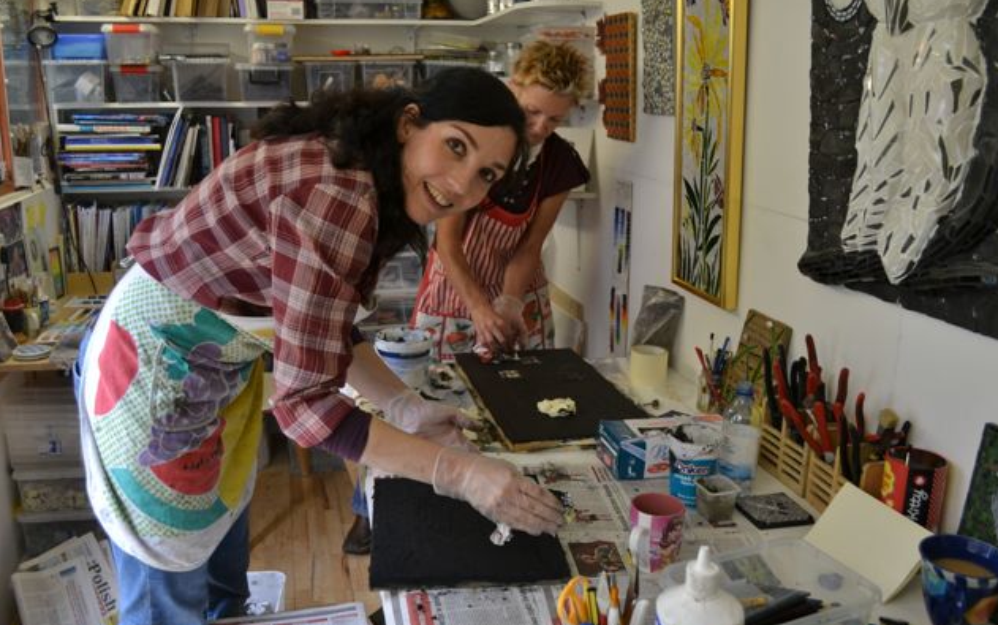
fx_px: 844
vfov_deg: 40.6
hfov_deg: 61.2
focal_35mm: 31
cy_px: 303
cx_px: 505
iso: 200
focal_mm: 20
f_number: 3.8
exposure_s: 1/80
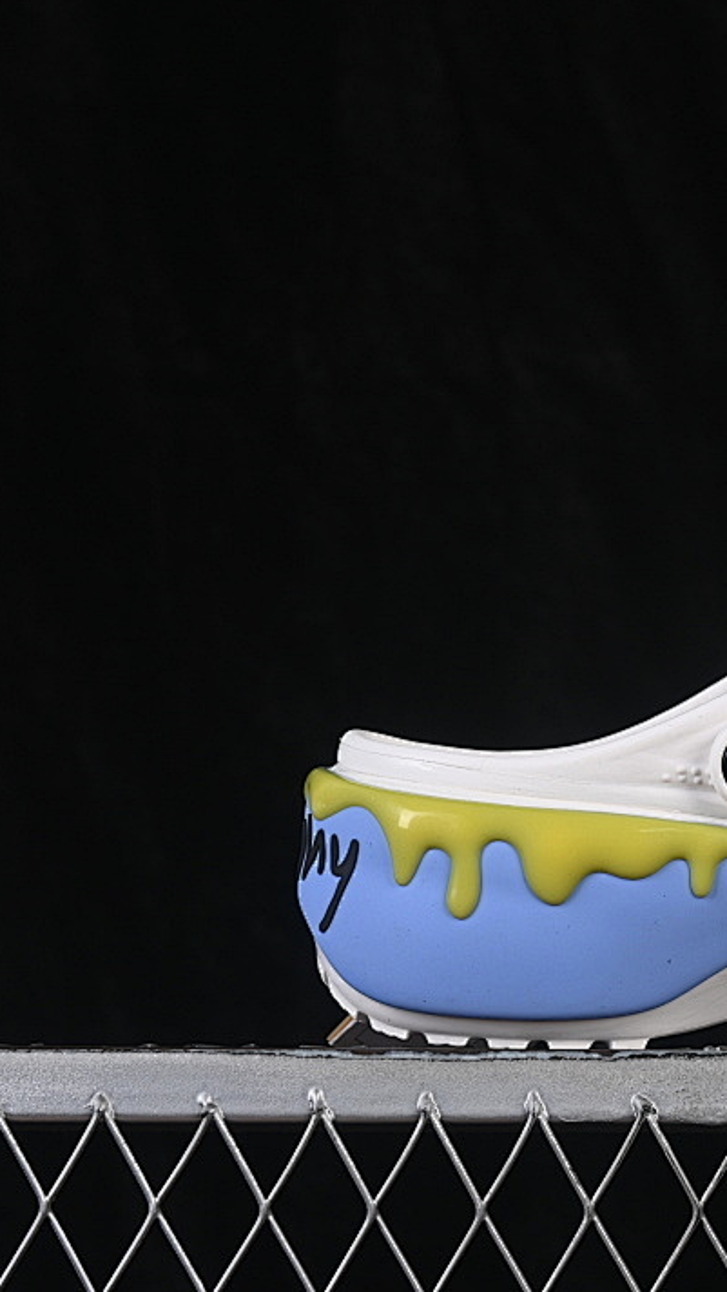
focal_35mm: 119
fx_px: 4079
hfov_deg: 10.0
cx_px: 879
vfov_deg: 18.0
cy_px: 641
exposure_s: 1/80
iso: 160
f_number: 8
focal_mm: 50
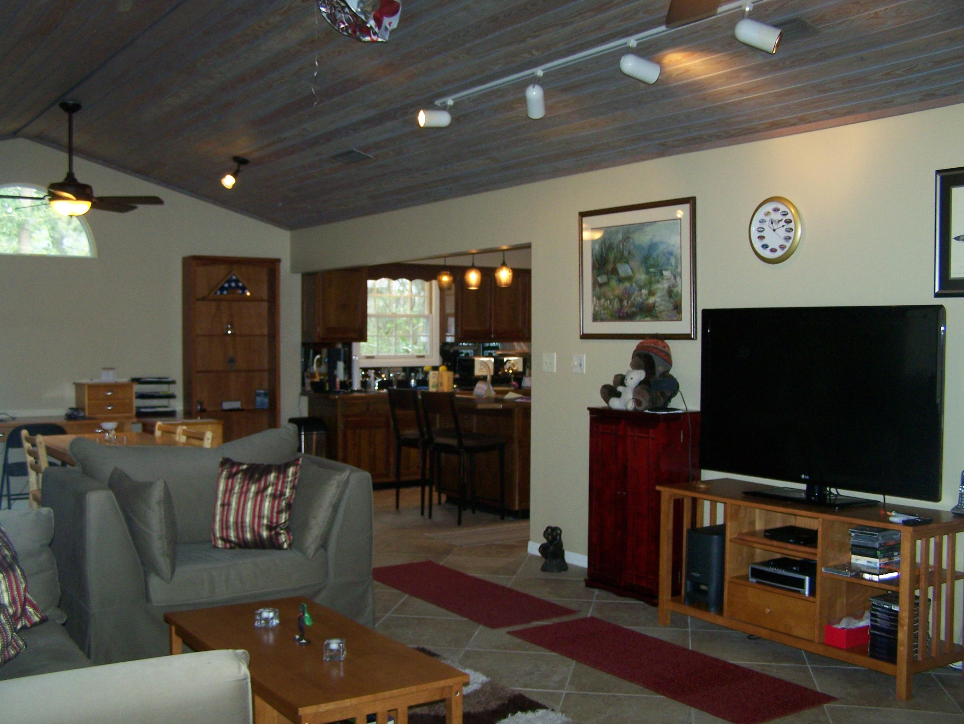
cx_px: 482
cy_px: 362
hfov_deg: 48.9
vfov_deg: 37.8
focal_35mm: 38
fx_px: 1059
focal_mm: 6.3
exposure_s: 1/60
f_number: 2.8
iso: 160
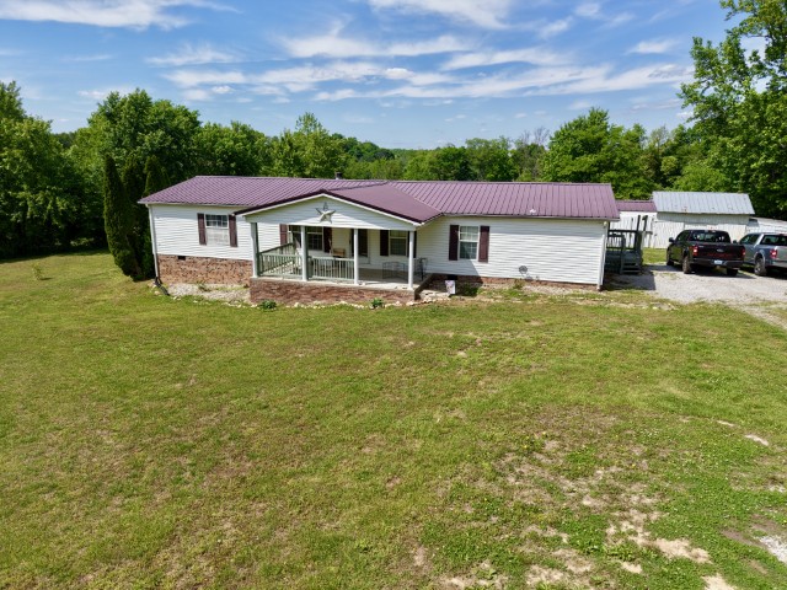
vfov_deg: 56.8
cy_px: 295
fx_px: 546
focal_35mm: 24
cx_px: 394
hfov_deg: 71.6
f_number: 1.8
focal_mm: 8.67
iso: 140
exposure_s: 1/3200
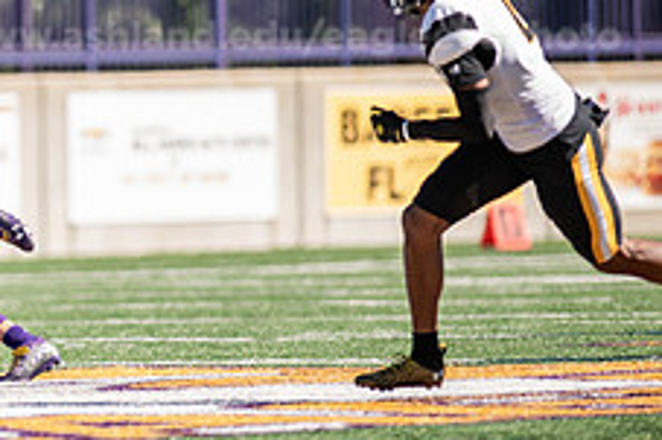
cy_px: 98
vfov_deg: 1.8
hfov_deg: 2.7
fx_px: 14094
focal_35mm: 767
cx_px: -181
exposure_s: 1/1250
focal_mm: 300
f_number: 3.2
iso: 200
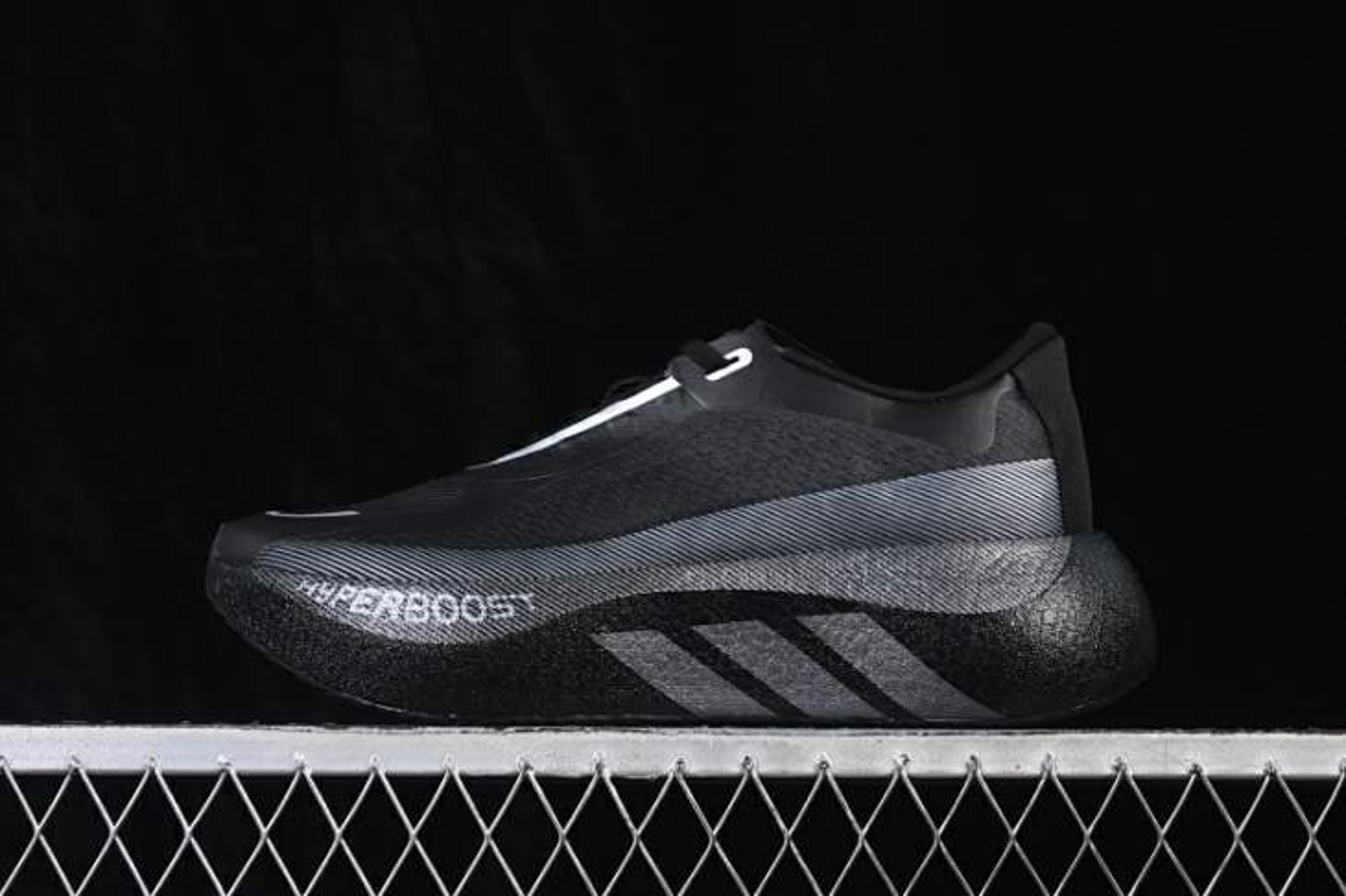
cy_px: 448
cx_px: 673
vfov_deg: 18.2
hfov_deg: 27.0
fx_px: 2803
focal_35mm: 75
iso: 160
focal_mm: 50
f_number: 6.3
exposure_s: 1/60
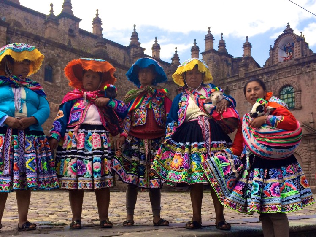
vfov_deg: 34.8
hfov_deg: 45.7
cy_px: 157
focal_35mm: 41
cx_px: 149
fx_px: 374
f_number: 2.2
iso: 32
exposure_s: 1/1080
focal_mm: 4.12
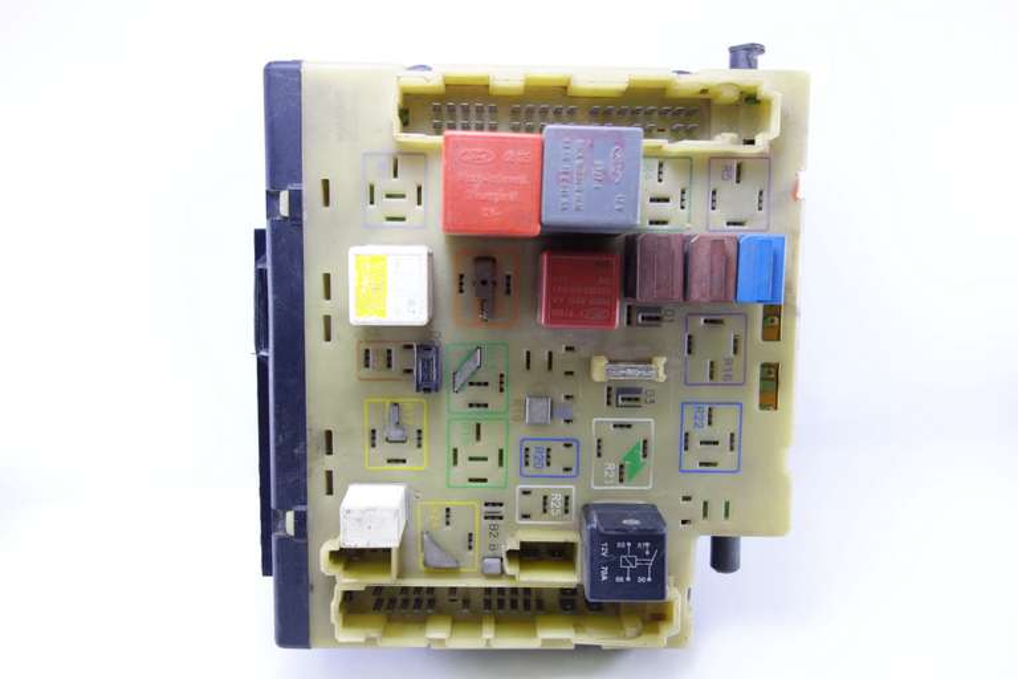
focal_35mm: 28
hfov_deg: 65.5
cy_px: 340
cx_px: 509
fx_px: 792
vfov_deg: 46.4
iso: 125
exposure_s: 1/60
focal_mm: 10.4
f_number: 1.8
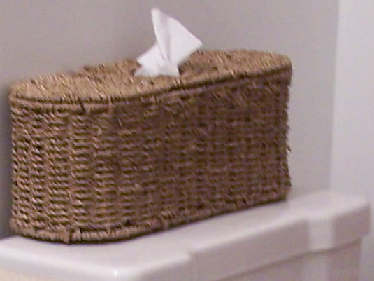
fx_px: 1977
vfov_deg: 7.9
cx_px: 182
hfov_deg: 10.8
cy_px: 433
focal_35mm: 183
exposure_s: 1/25
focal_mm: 6.3
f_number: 2.8
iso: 140
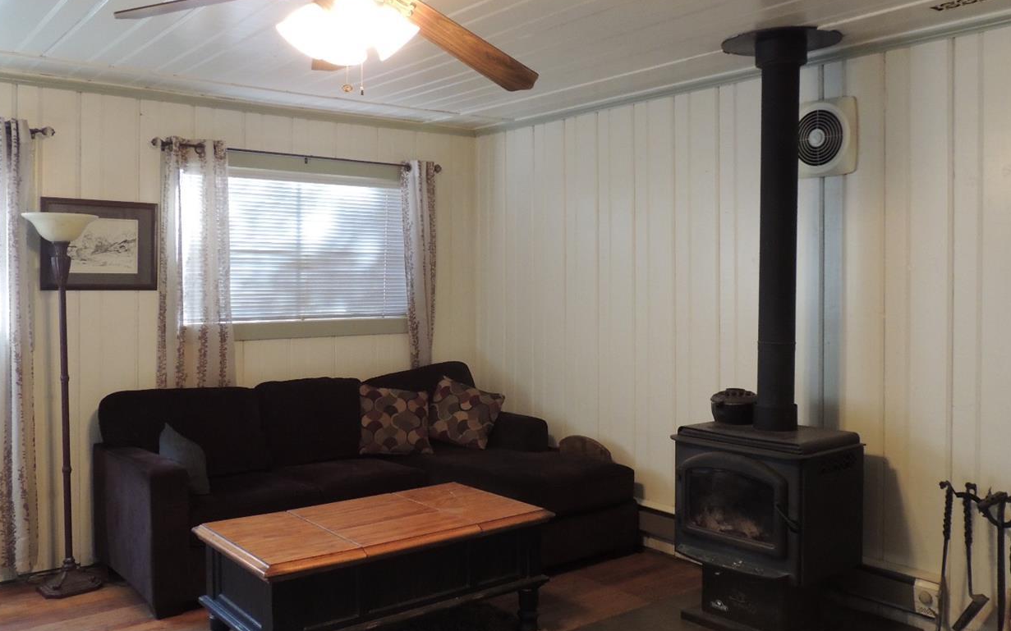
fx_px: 854
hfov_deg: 61.2
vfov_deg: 40.6
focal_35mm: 31
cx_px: 513
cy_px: 295
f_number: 3
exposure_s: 1/25
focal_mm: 4.3
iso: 400
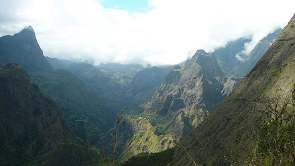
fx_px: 305
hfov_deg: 51.6
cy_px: 102
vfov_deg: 30.4
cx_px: 150
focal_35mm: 39
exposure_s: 1/80
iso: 50
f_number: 8
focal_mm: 5.8
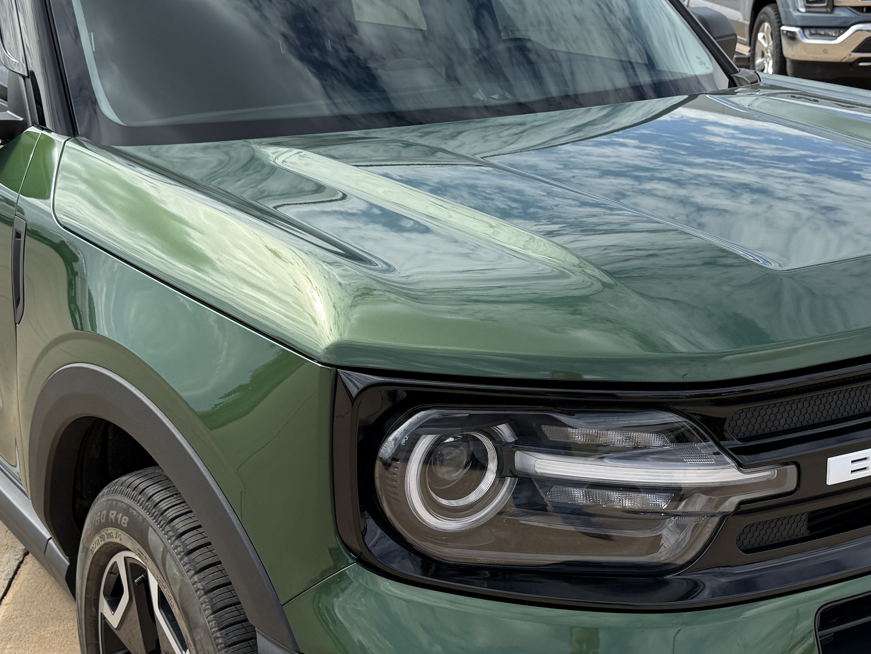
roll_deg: -0.1
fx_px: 1334
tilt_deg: -14.8
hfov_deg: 36.1
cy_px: 345
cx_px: 500
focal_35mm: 53
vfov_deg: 27.5
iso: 80
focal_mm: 6.76
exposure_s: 1/3584
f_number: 1.78
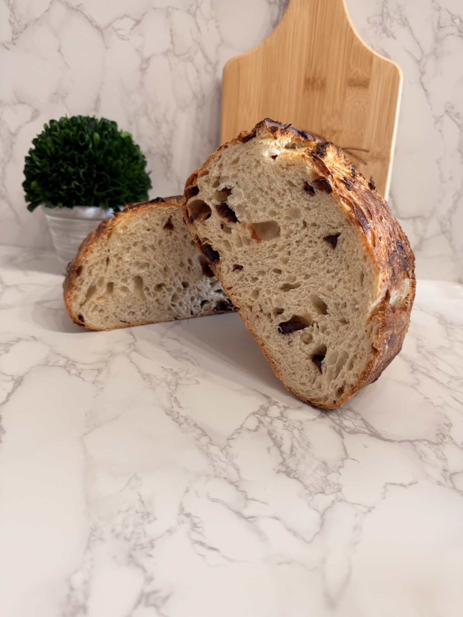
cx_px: 232
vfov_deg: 71.6
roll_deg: -3.3
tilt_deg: -22.3
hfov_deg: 56.8
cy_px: 308
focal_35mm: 24
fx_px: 428
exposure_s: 1/120
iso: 200
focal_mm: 6.76
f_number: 1.78
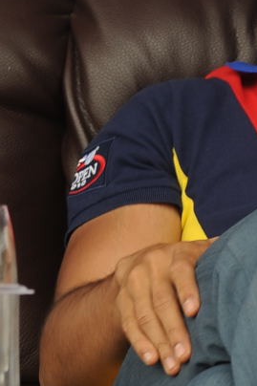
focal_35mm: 475
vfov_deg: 4.3
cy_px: 332
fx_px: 5090
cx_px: 432
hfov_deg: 2.9
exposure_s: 1/125
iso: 400
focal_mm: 120
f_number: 7.1
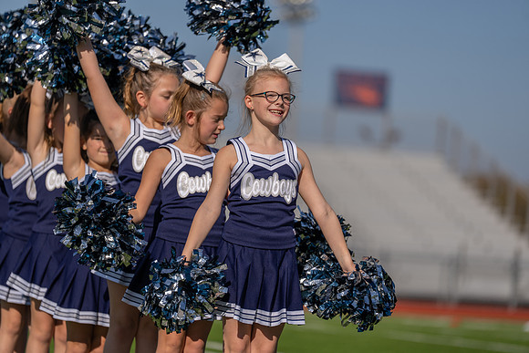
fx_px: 2939
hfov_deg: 10.3
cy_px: 176
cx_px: 264
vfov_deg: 6.9
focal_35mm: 200
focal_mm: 200
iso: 100
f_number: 2.8
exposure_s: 1/4000
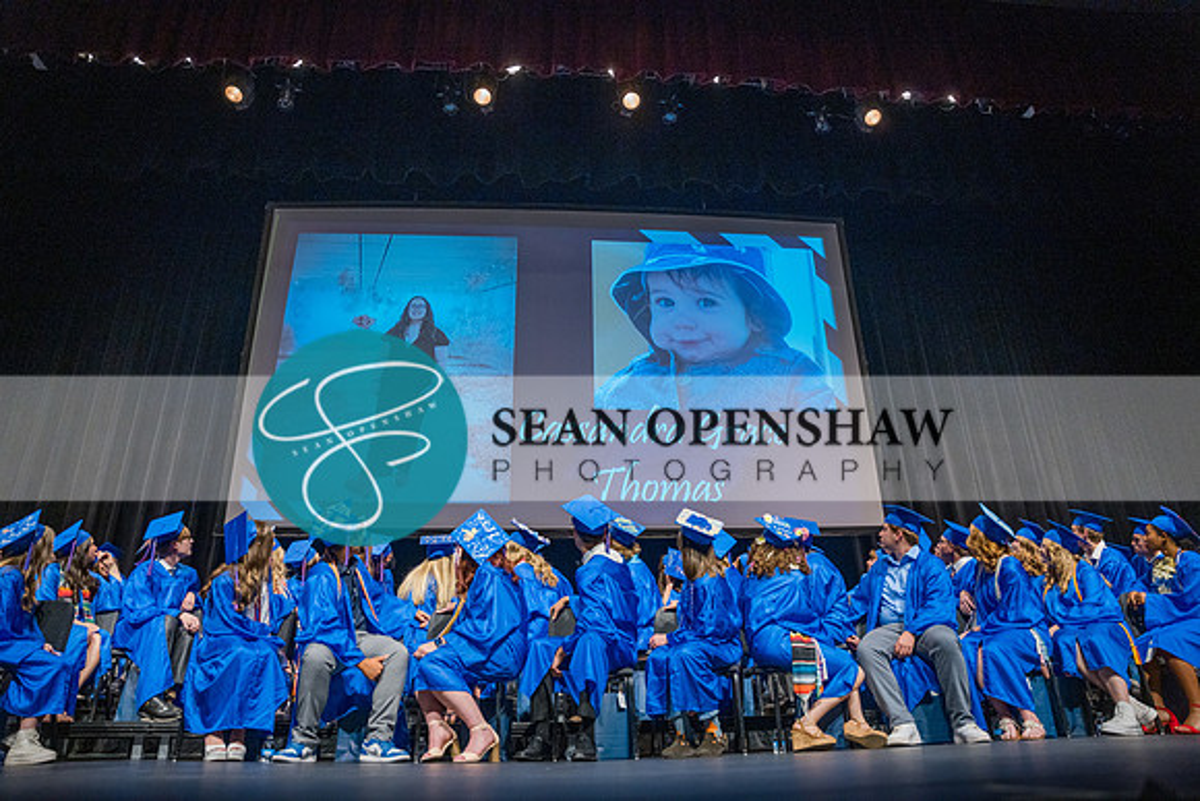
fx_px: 800
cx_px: 600
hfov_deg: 73.7
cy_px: 400
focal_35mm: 24
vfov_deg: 53.2
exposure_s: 1/160
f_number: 2.8
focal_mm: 24
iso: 2500
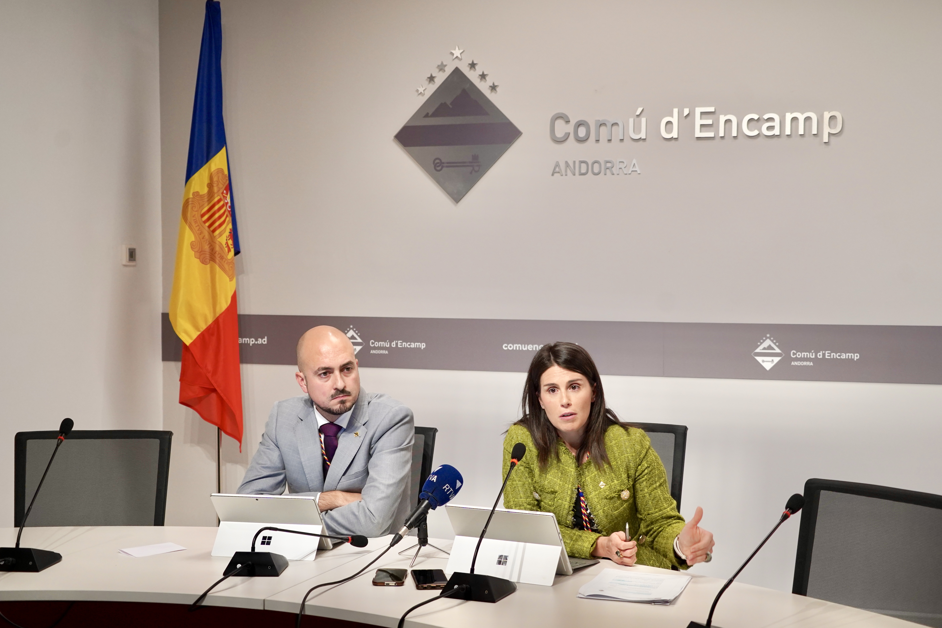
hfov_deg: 45.4
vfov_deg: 31.2
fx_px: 1125
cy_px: 314
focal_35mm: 43
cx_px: 471
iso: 1250
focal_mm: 43
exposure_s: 1/160
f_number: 4.5
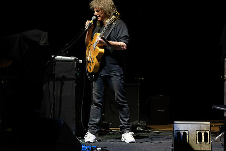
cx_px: 105
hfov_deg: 4.6
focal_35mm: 452
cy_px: 34
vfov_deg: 3.0
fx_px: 2840
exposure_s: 1/250
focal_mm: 268
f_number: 5.6
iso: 2000
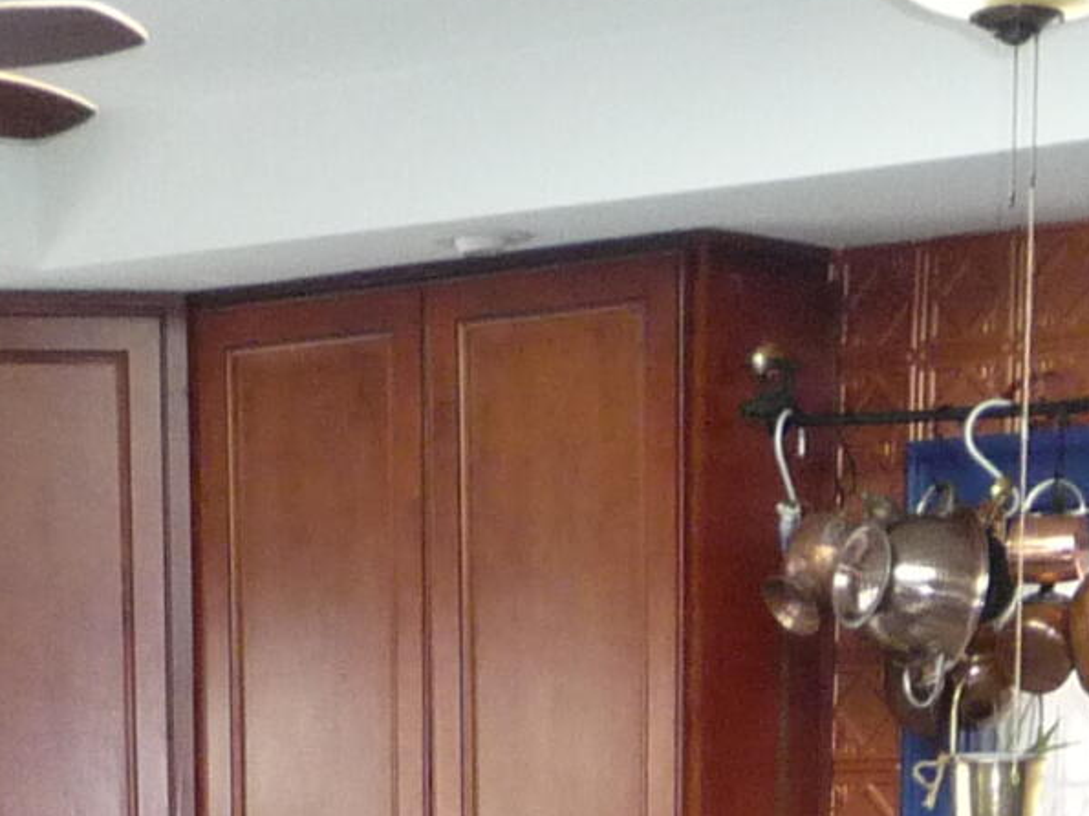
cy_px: 1782
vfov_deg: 10.5
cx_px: 445
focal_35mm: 126
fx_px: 3963
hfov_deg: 15.6
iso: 250
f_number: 2.8
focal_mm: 4.4
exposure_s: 1/30
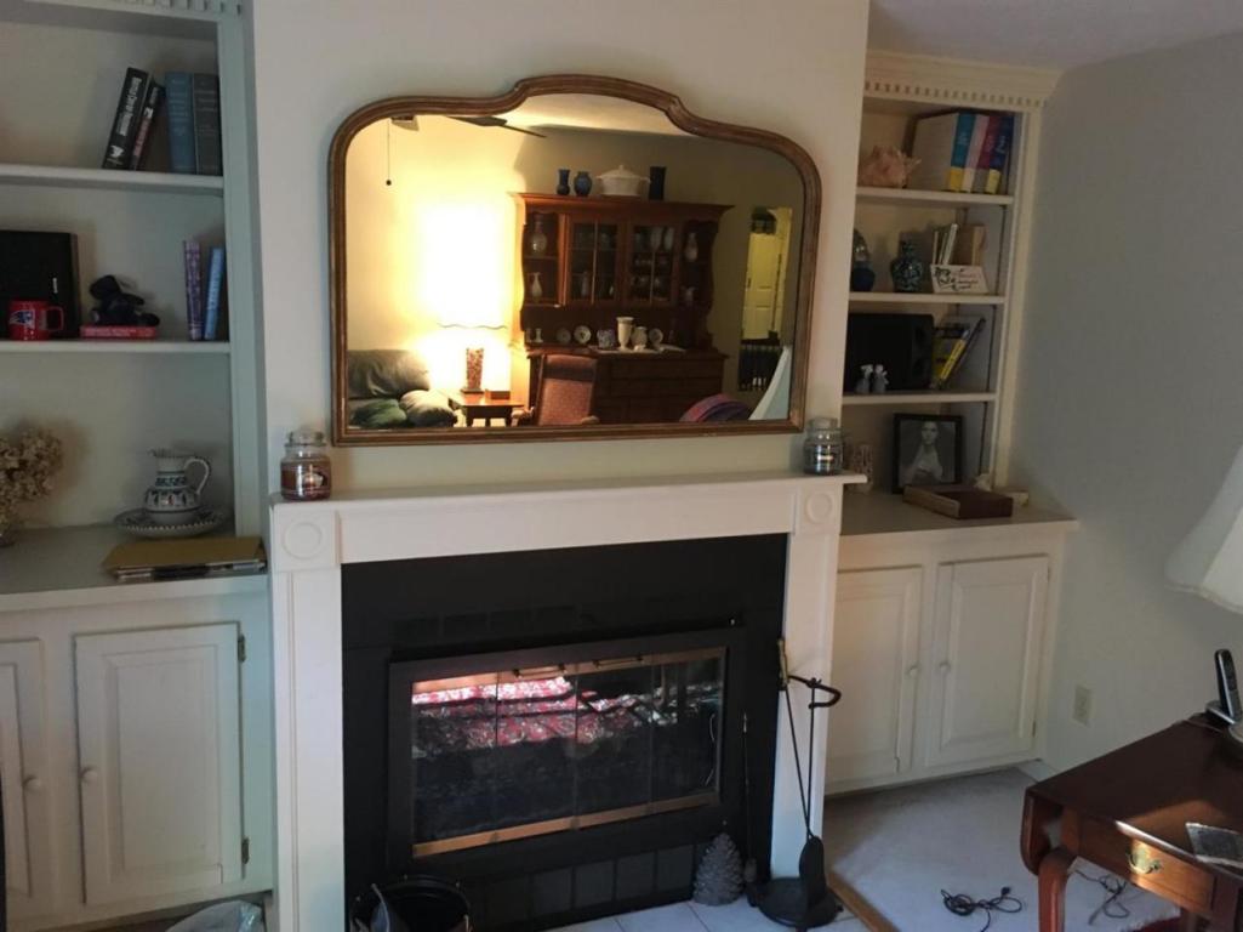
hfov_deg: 61.7
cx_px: 622
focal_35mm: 29
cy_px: 466
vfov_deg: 48.2
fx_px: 1041
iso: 200
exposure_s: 1/30
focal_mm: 4.15
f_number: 2.2
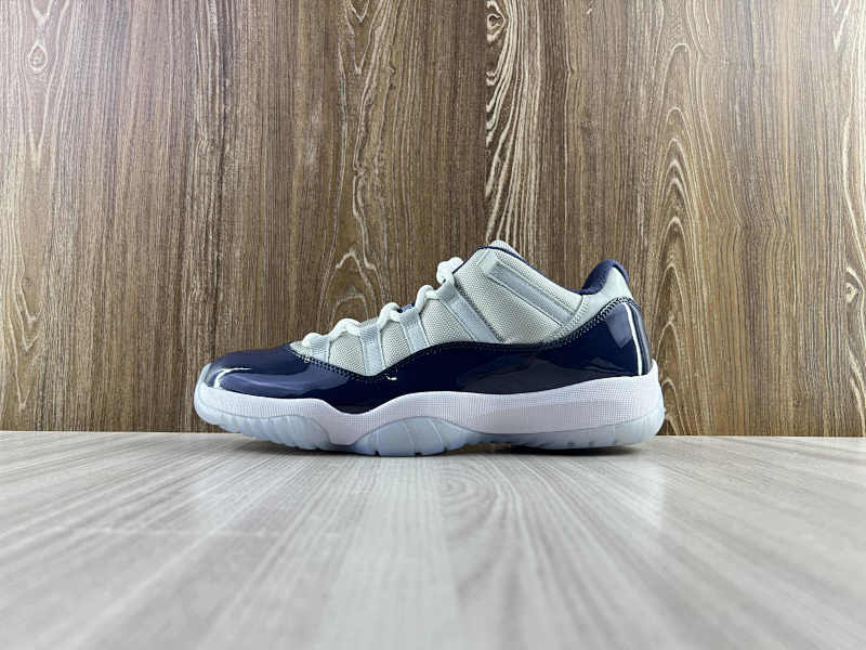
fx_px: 650
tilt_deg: +3.5
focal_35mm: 26
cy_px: 325
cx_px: 433
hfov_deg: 67.3
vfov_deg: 53.1
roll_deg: -0.3
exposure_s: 1/101
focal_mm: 5.7
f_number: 1.5
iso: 32
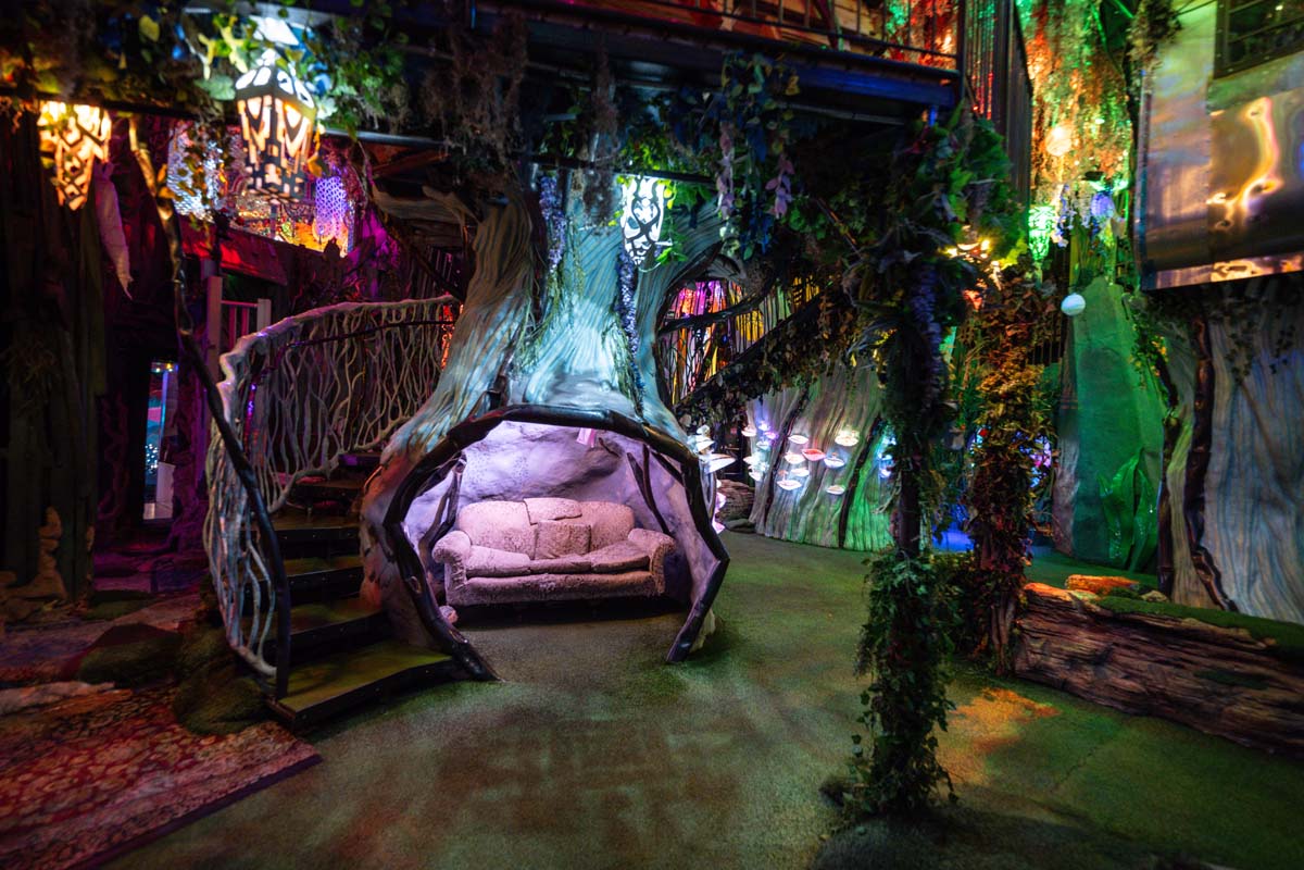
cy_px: 435
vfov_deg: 77.3
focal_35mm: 15
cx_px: 652
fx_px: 543
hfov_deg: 100.4
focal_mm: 15
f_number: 3.2
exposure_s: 1/10
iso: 1000
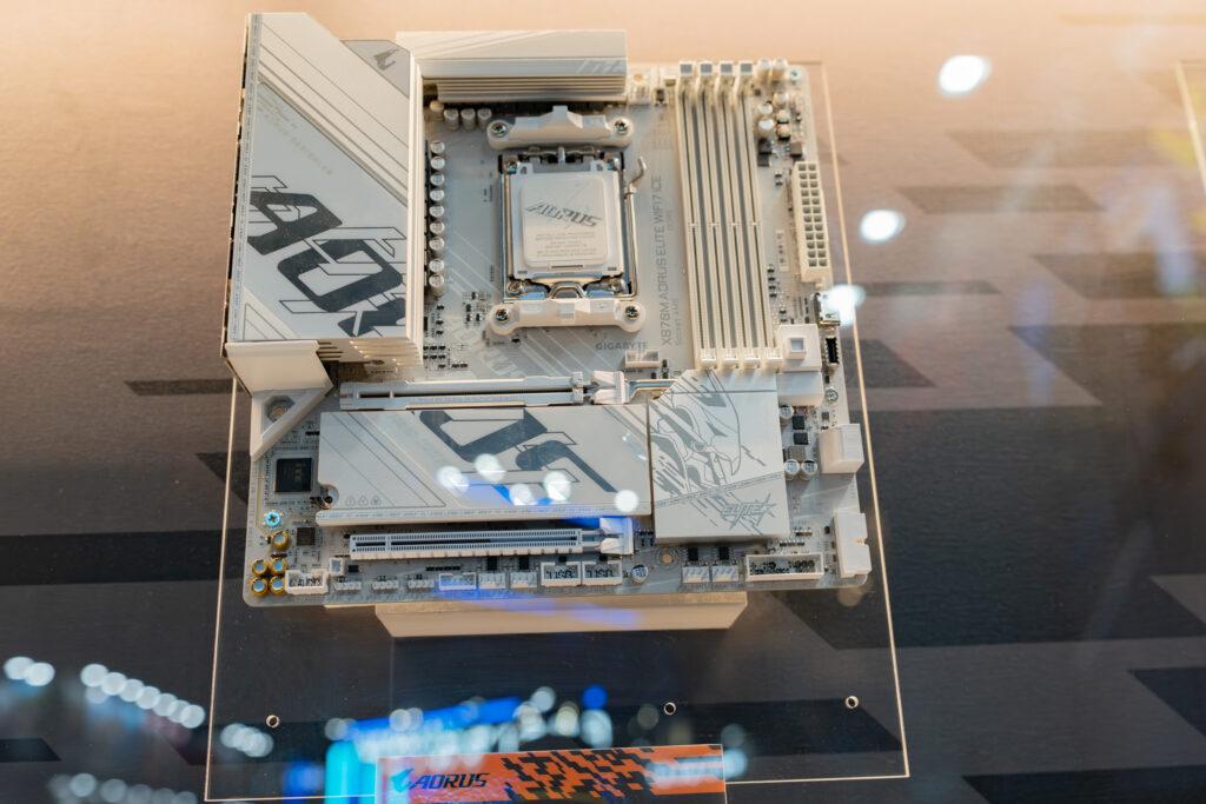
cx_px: 603
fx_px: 1173
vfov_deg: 37.9
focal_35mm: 35
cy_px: 402
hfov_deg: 54.4
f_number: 4
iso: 800
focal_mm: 35
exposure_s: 1/160
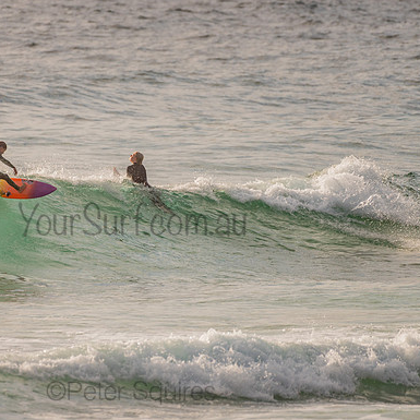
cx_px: 123
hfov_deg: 2.2
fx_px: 10776
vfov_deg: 2.2
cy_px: 204
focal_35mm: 785
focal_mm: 500
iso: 140
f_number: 5.6
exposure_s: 1/2000
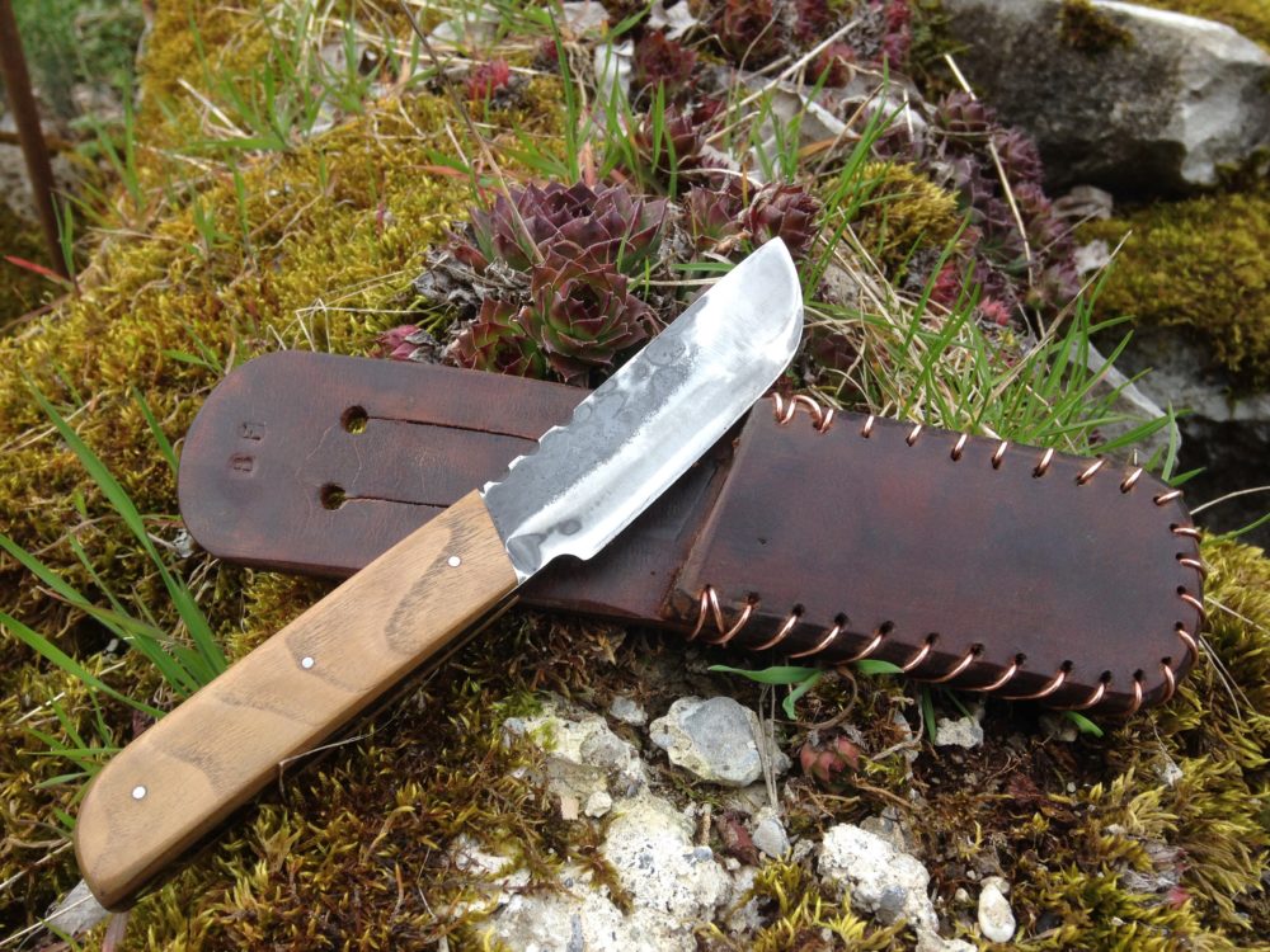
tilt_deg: -38.8
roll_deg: +2.8
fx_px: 1211
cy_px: 476
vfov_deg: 42.9
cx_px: 635
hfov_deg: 55.4
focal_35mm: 33
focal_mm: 4.12
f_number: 2.4
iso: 50
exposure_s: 1/213
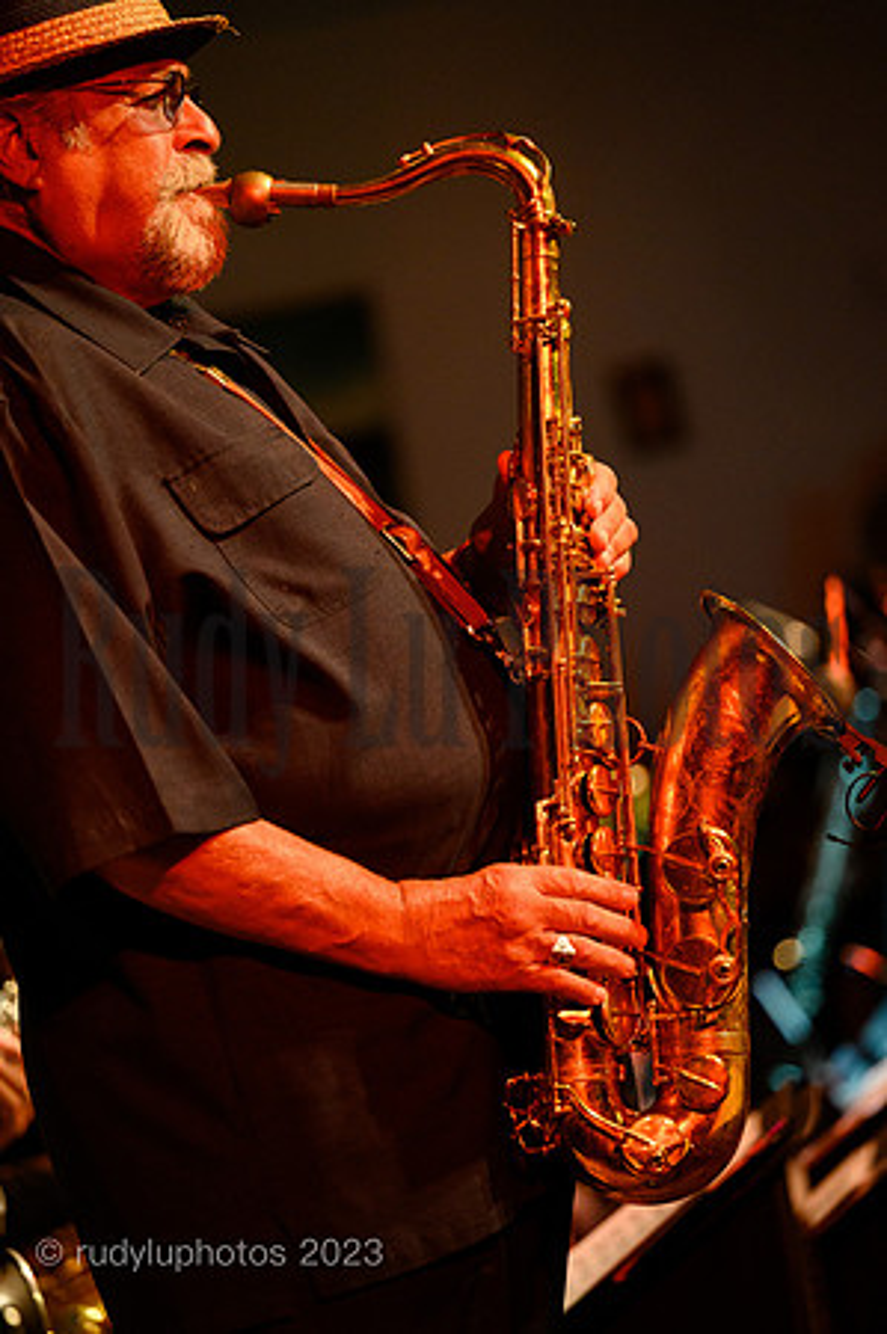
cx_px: 444
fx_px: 5371
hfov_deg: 9.4
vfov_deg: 14.2
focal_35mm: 145
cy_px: 667
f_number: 2.8
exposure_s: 1/200
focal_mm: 145
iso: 6400
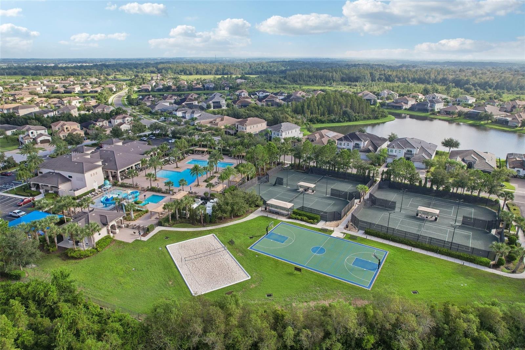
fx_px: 321
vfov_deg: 57.2
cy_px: 175
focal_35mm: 22
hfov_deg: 78.6
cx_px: 262
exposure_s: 1/1250
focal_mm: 8.4
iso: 100
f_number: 2.8
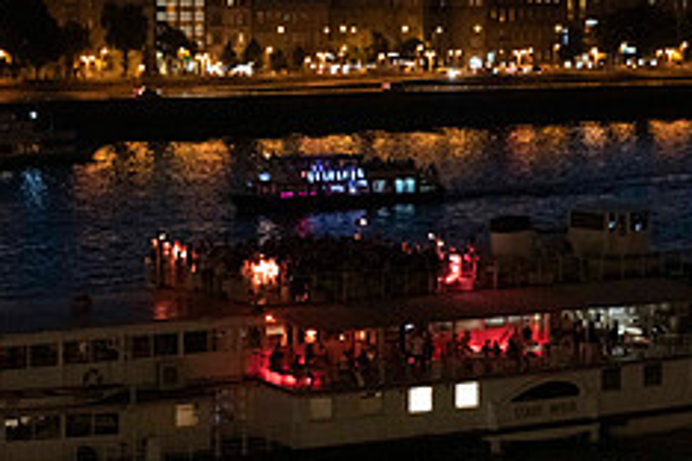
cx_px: 299
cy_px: 214
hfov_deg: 15.9
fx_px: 2479
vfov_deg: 10.6
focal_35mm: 129
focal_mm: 52
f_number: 3.5
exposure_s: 1/100
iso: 3600
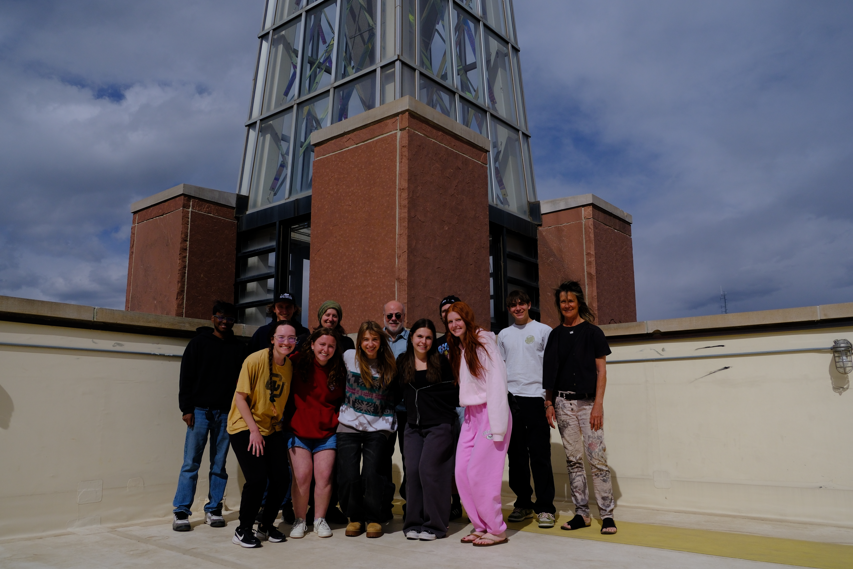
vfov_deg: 47.9
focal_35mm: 27
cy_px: 284
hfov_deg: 67.4
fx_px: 640
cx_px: 426
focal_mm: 18
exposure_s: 1/11000
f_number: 4
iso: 400
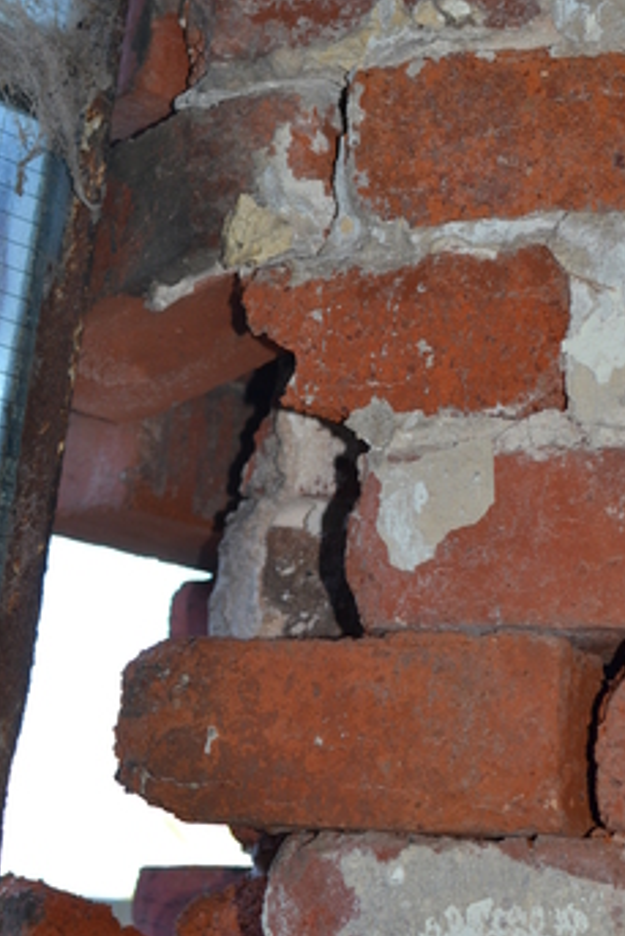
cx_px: 441
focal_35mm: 84
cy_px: 407
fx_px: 2180
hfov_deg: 16.3
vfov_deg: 24.2
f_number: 4
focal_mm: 35
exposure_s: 1/125
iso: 140
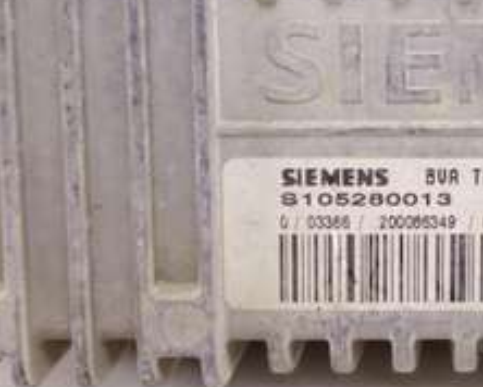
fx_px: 1388
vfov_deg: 15.4
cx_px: 472
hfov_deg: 19.2
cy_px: -64
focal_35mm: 97
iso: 125
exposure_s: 1/100
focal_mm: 10.4
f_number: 1.8
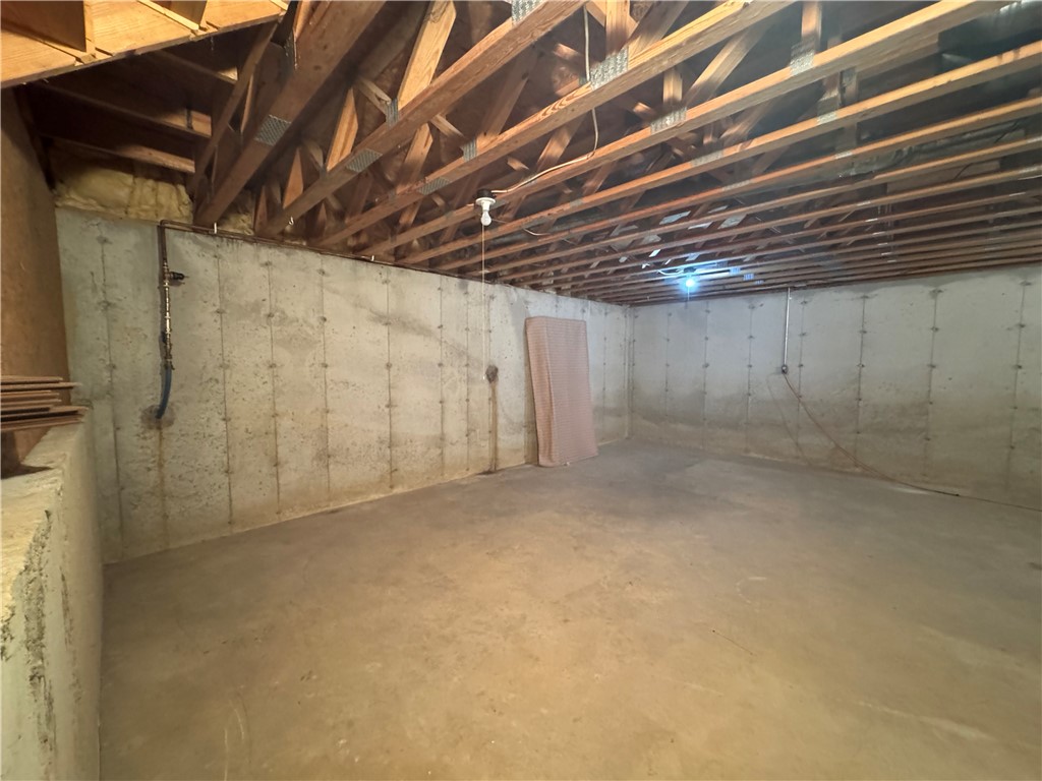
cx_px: 521
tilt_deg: -3.1
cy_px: 390
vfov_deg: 85.7
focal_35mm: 14
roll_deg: -0.3
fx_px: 421
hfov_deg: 102.1
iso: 1250
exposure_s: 1/60
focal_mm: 2.22
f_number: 2.2
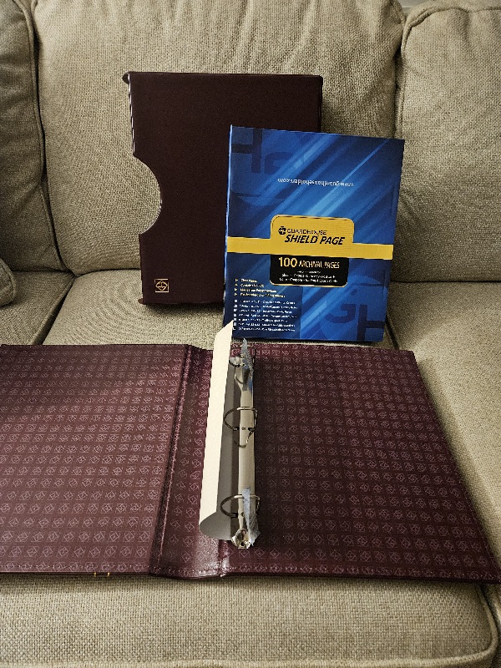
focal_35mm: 23
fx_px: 444
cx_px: 250
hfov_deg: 58.9
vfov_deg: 73.9
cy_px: 334
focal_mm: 5.4
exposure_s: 1/24
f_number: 1.8
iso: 800
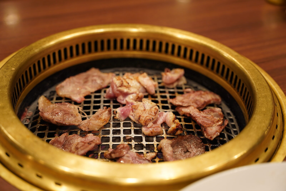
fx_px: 393
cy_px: 96
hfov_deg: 40.0
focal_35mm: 50
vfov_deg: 27.3
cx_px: 143
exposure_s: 1/50
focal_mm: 49.5
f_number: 2.8
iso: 500
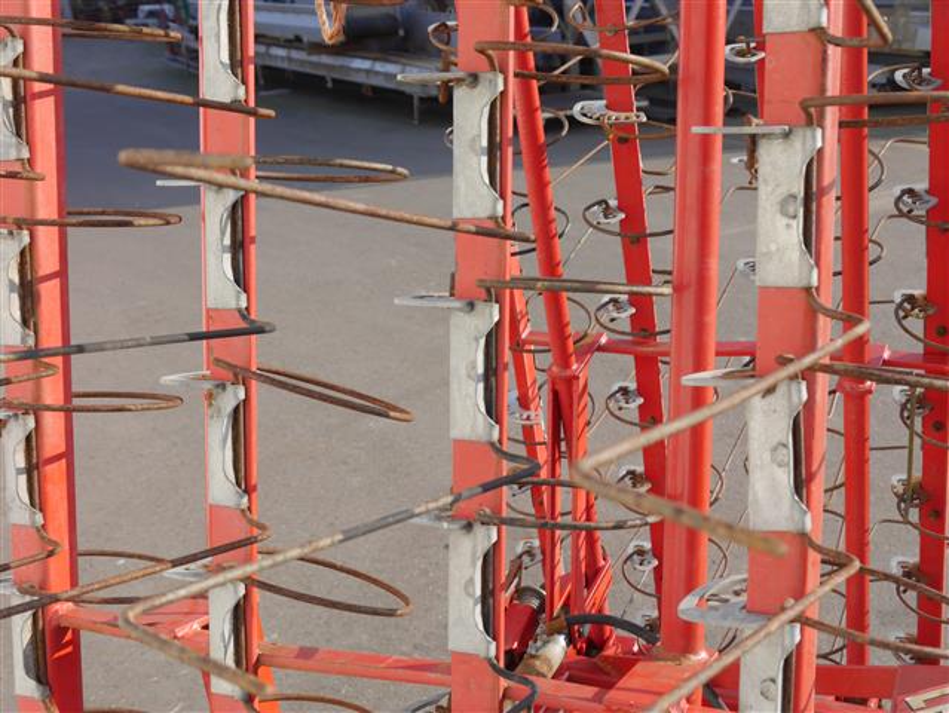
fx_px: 1317
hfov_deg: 39.6
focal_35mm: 48
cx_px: 474
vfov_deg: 30.3
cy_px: 356
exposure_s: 1/250
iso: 160
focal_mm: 24
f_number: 6.3
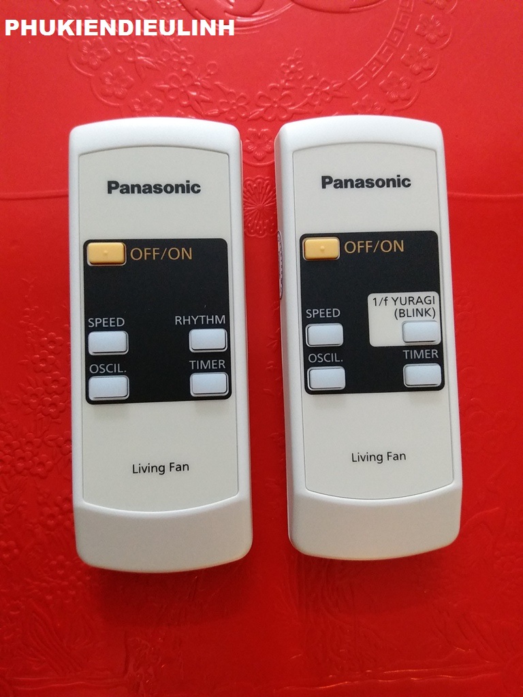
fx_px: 544
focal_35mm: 27
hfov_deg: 51.4
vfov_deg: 65.3
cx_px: 262
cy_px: 348
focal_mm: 3.7
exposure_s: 1/10
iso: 320
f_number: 1.9
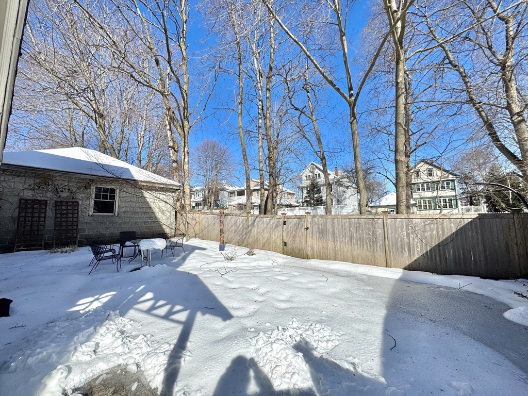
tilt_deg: +5.6
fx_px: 214
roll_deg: +0.8
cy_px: 198
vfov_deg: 85.7
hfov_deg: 102.1
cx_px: 264
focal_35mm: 14
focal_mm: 2.22
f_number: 2.2
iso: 50
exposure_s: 1/3906
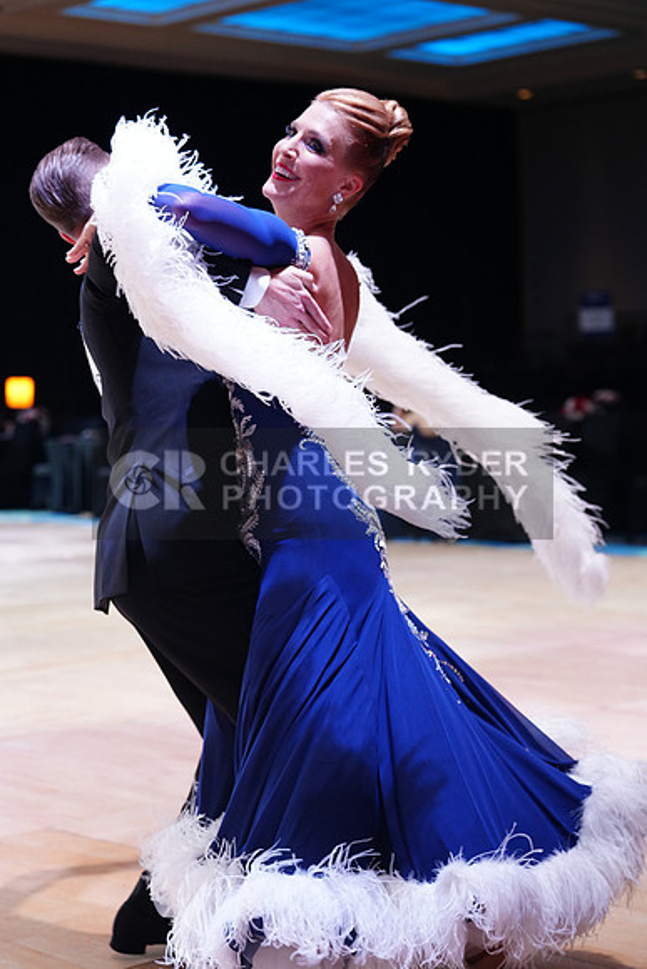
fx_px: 1886
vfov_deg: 28.8
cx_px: 324
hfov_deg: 19.5
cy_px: 484
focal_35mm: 70
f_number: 3.5
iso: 2000
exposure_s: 1/200
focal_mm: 70
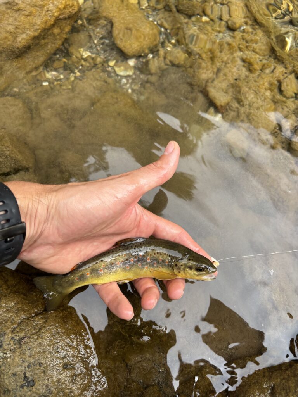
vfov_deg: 67.3
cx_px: 149
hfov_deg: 53.1
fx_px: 298
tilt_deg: -72.3
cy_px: 198
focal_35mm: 26
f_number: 1.6
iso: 40
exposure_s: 1/121
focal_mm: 5.96
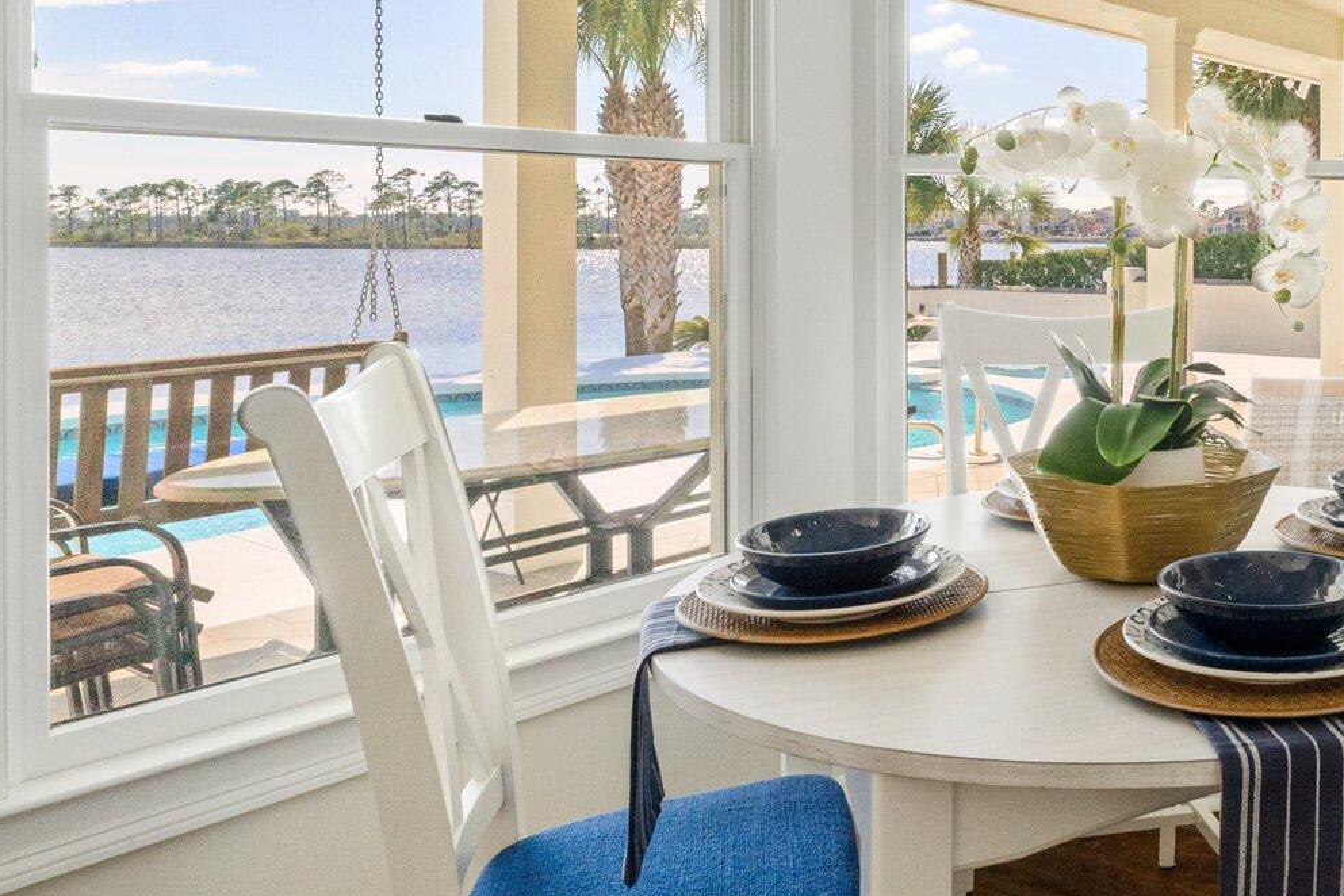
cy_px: 252
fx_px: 1270
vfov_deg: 38.1
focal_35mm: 34
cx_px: 1248
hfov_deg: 48.8
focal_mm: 11
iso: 400
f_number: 9
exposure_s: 1/320
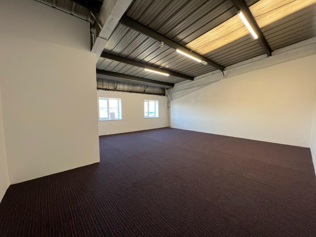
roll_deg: +0.2
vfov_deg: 89.9
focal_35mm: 13
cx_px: 158
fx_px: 119
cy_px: 118
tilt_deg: -4.2
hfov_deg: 106.2
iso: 125
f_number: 1.8
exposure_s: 1/100
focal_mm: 1.57
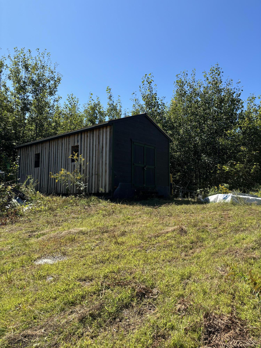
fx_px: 261
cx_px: 130
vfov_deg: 67.3
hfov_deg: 53.1
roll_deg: -0.6
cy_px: 174
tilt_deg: +4.1
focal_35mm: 26
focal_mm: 5.96
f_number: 1.6
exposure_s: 1/2151
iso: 50
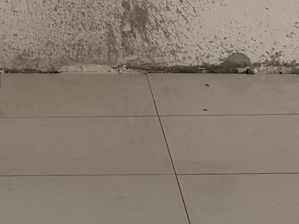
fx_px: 1330
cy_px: -273
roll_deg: +3.3
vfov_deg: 8.9
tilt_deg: +1.2
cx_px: -51
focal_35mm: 154
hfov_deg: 12.6
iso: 250
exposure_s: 1/60
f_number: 1.78
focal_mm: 6.76
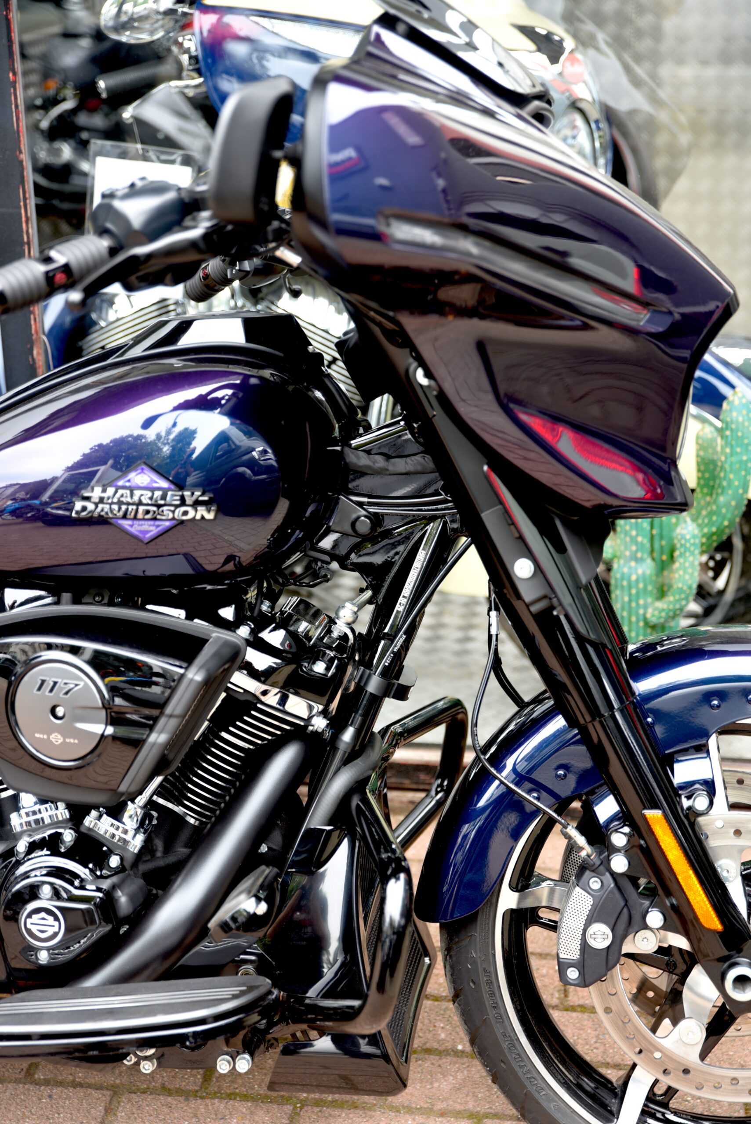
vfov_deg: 33.4
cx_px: 376
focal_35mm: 60
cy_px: 562
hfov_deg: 22.6
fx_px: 1876
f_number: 2.8
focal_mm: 60
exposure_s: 1/40
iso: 100
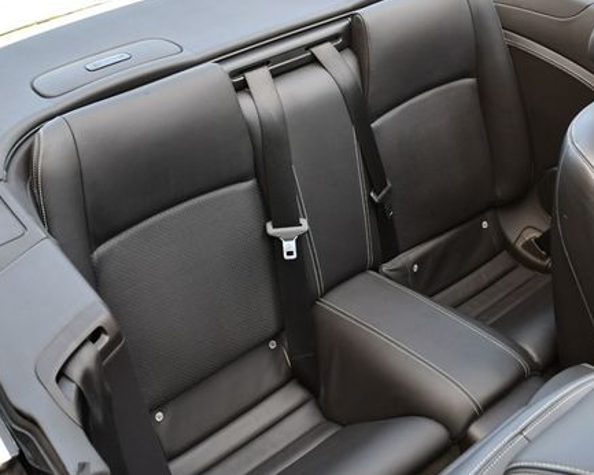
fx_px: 879
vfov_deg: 30.2
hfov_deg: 37.3
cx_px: 326
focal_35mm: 50
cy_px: 203
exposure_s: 1/250
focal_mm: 18
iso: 400
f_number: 4.5
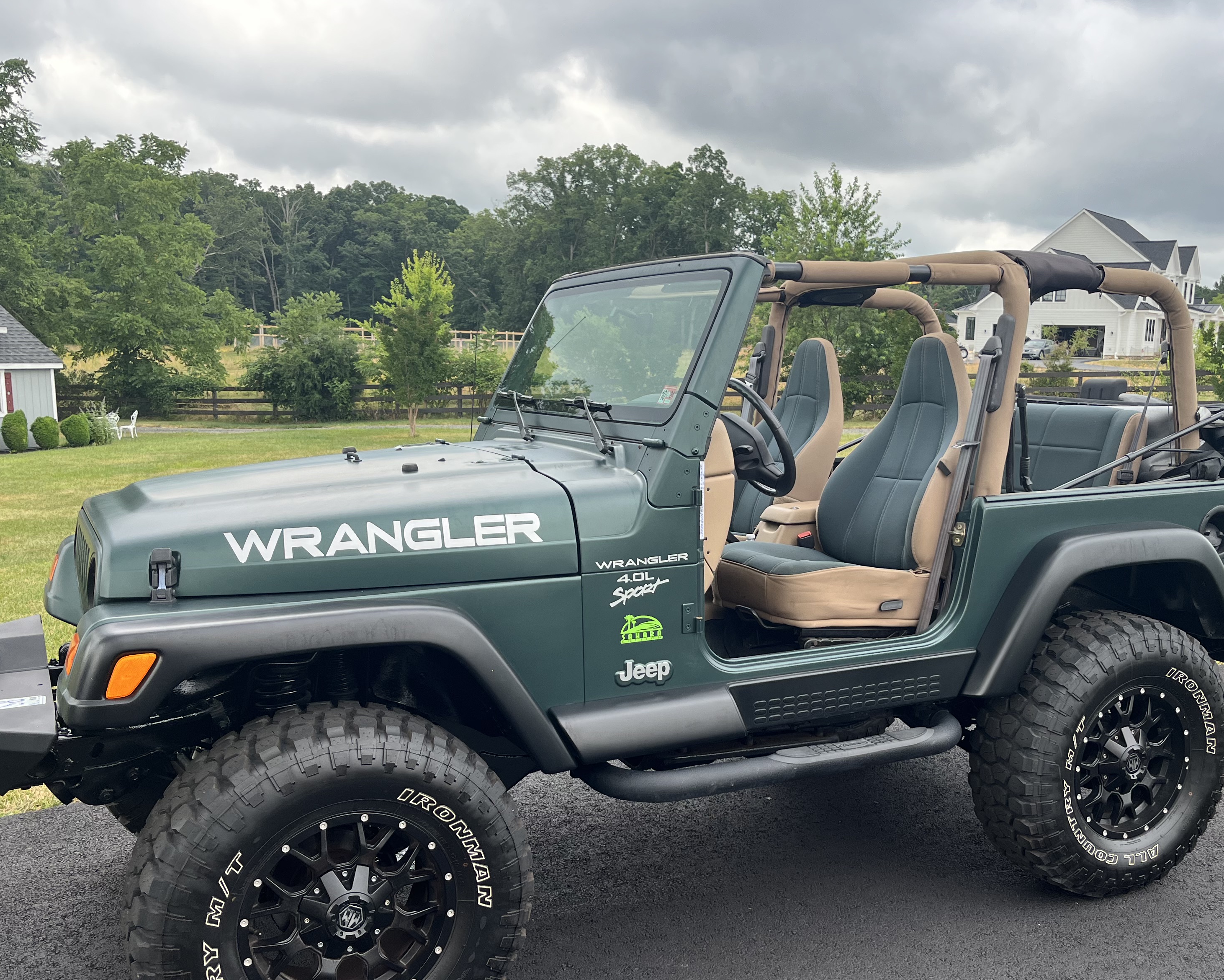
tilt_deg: -11.4
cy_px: 589
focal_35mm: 35
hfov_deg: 51.4
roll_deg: -1.9
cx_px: 696
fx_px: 1268
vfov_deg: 42.0
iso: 50
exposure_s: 1/615
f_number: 1.6
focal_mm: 5.1
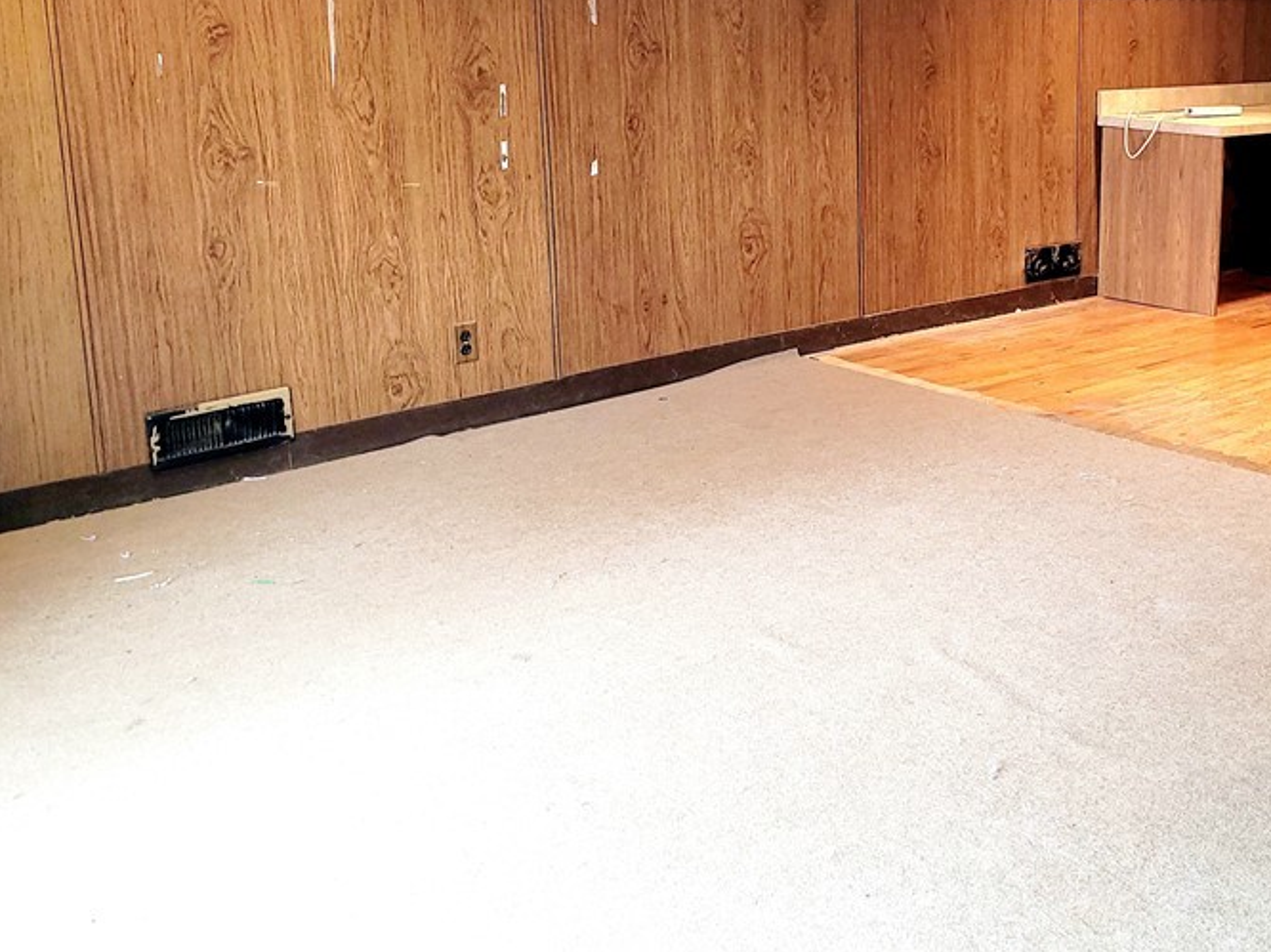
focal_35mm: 40
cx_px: 945
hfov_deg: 45.3
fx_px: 1468
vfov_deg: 35.3
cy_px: 267
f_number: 1.8
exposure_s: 1/17
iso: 125
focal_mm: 5.4
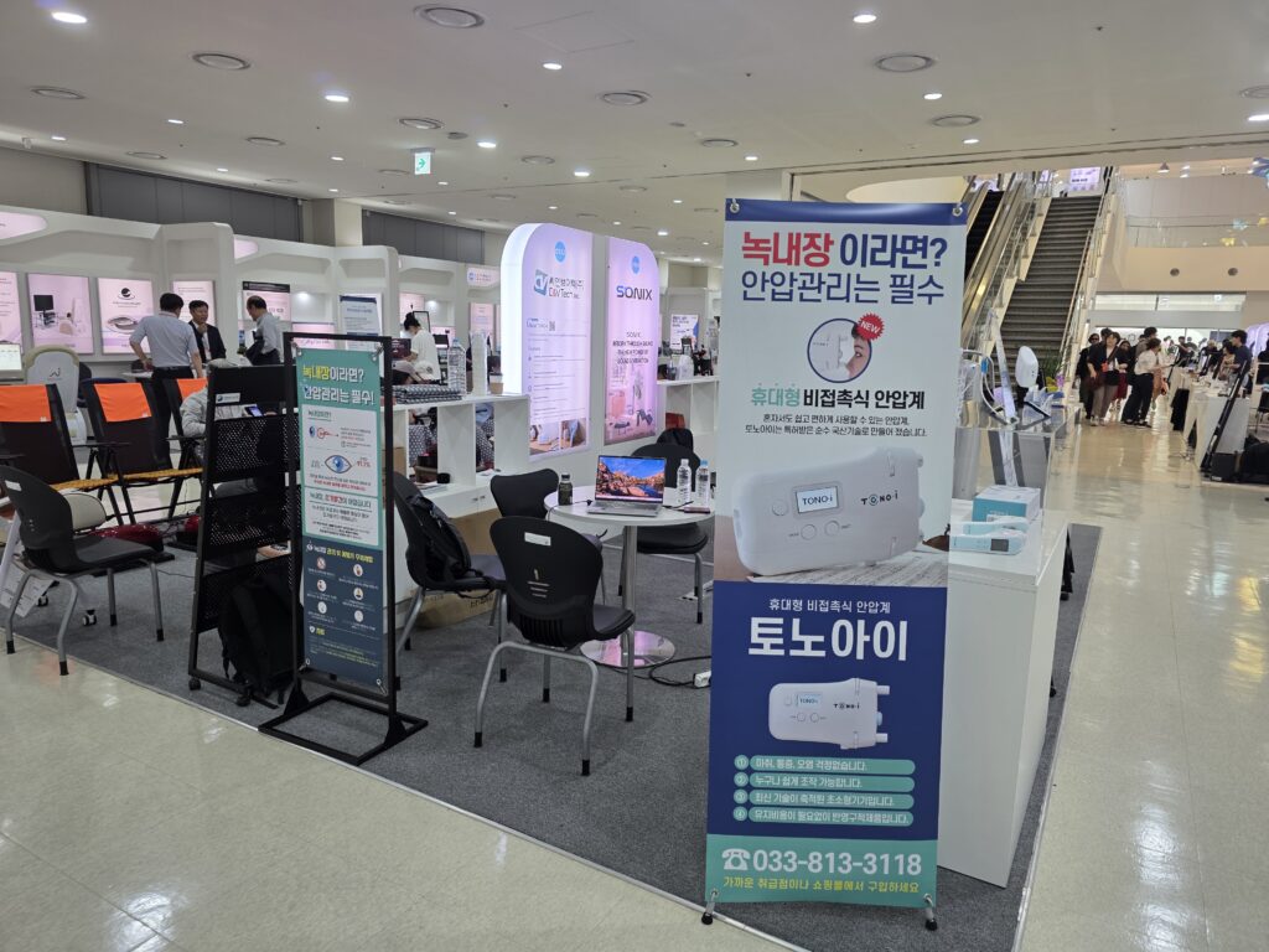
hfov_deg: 73.9
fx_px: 843
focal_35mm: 23
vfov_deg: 58.9
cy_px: 476
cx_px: 634
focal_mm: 6.3
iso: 100
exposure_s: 1/120
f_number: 1.7
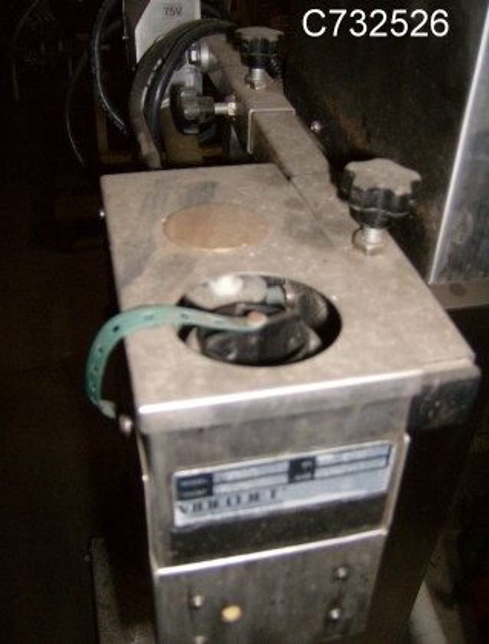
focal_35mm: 36
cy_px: 322
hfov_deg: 40.0
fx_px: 673
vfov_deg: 51.1
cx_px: 244
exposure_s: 1/60
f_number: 2.8
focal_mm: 6
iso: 200
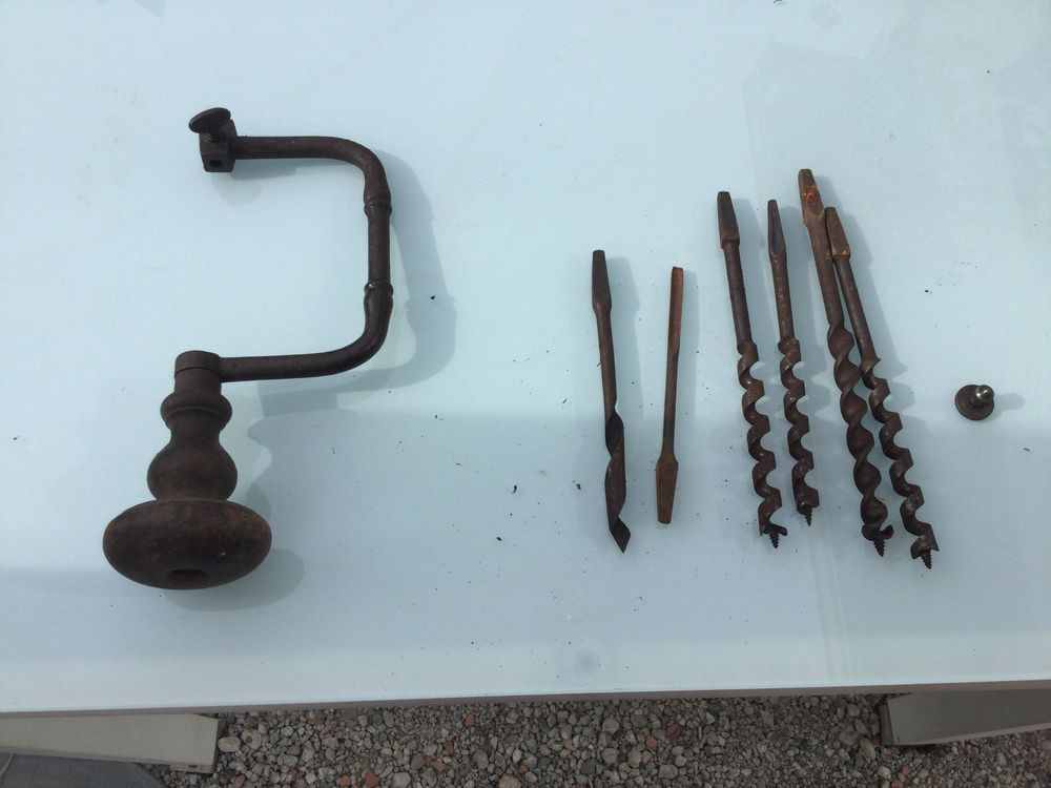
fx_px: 941
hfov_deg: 58.4
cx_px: 526
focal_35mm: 31
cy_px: 394
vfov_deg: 45.4
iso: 25
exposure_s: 1/1217
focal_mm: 3.3
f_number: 2.4
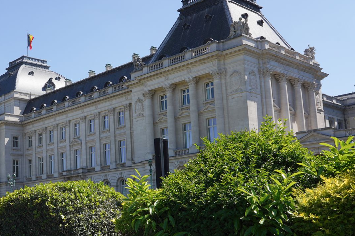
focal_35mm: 45
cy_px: 140
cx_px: 60
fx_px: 444
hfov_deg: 41.3
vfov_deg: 29.8
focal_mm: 24
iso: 100
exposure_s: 1/100
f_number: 14
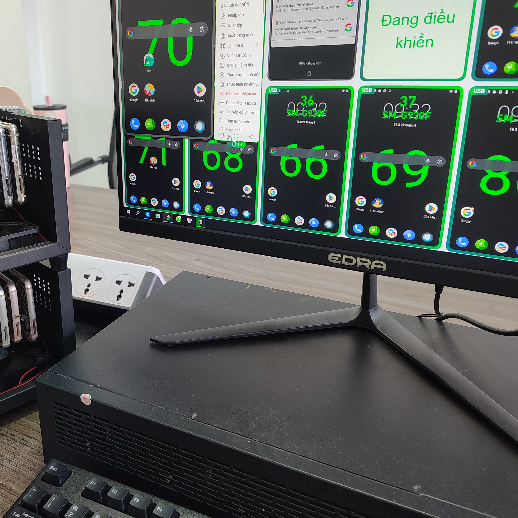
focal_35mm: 32
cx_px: 166
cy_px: 255
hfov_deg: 50.0
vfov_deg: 51.1
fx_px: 542
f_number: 1.8
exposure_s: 1/50
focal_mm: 5.56
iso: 725
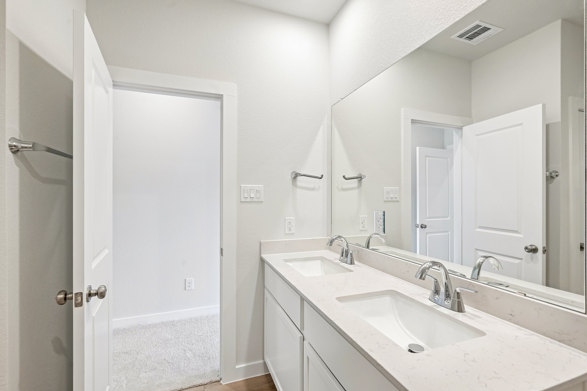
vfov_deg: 73.7
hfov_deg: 96.7
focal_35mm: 16
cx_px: 294
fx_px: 261
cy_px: 196
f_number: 8
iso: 400
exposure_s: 1/30
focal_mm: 16
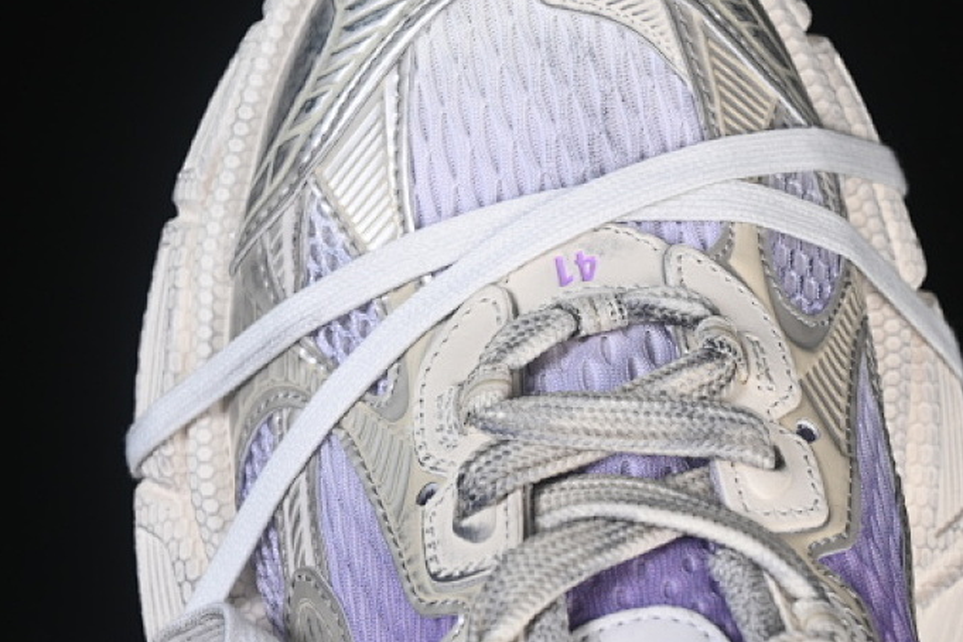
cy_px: 296
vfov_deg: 11.5
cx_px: 573
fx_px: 3183
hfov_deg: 17.2
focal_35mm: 119
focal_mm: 50
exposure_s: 1/60
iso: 160
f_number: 7.1
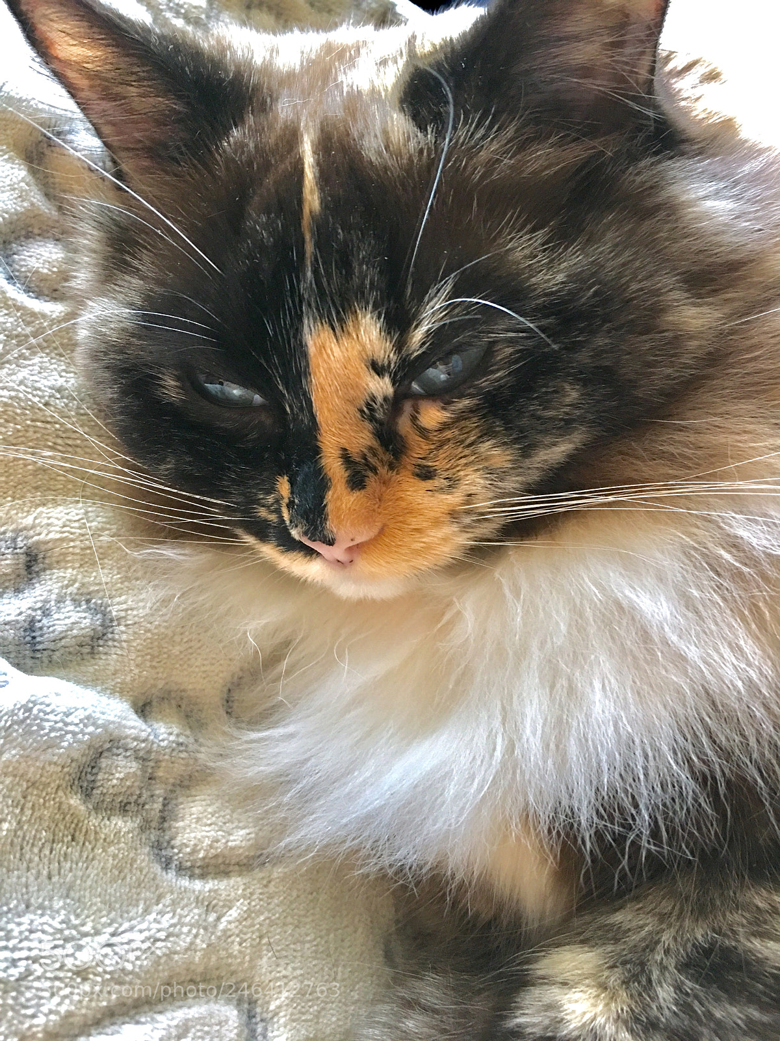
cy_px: 520
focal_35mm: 29
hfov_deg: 48.2
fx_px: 871
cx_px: 390
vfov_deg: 61.7
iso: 80
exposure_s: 1/15
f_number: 2.2
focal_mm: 4.15
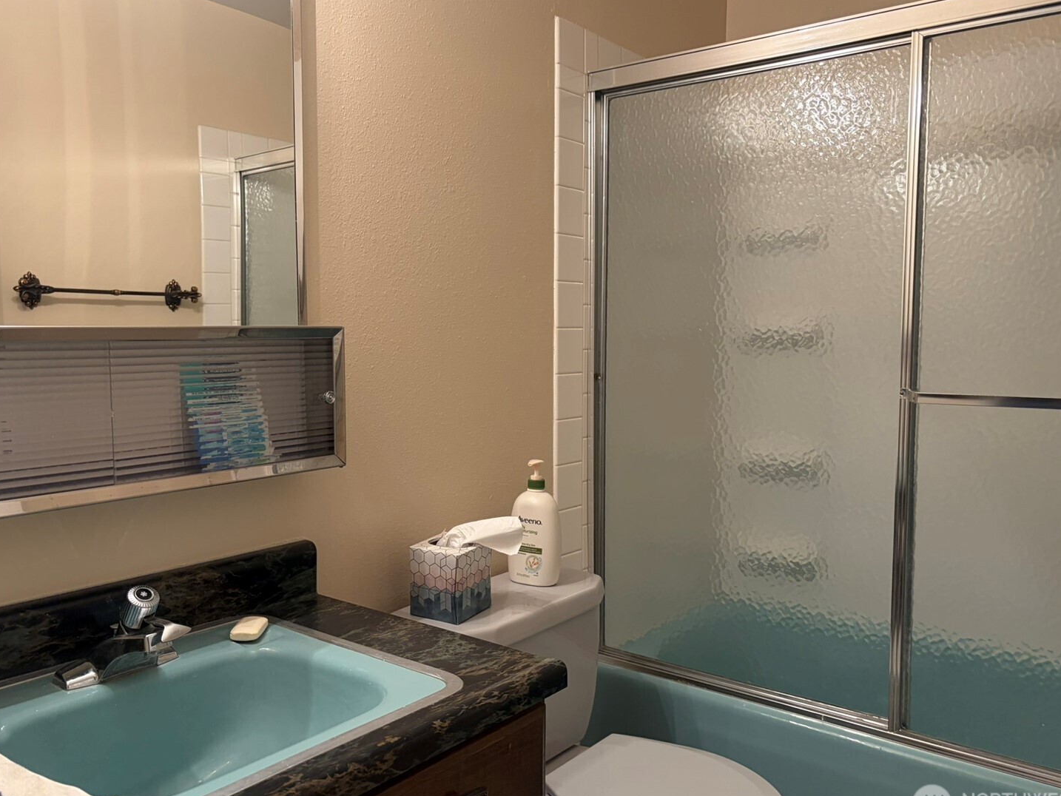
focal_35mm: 29
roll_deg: +0.5
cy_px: 391
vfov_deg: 48.2
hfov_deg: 61.6
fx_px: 889
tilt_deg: -3.6
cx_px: 512
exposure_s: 1/60
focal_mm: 5.96
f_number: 1.6
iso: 125
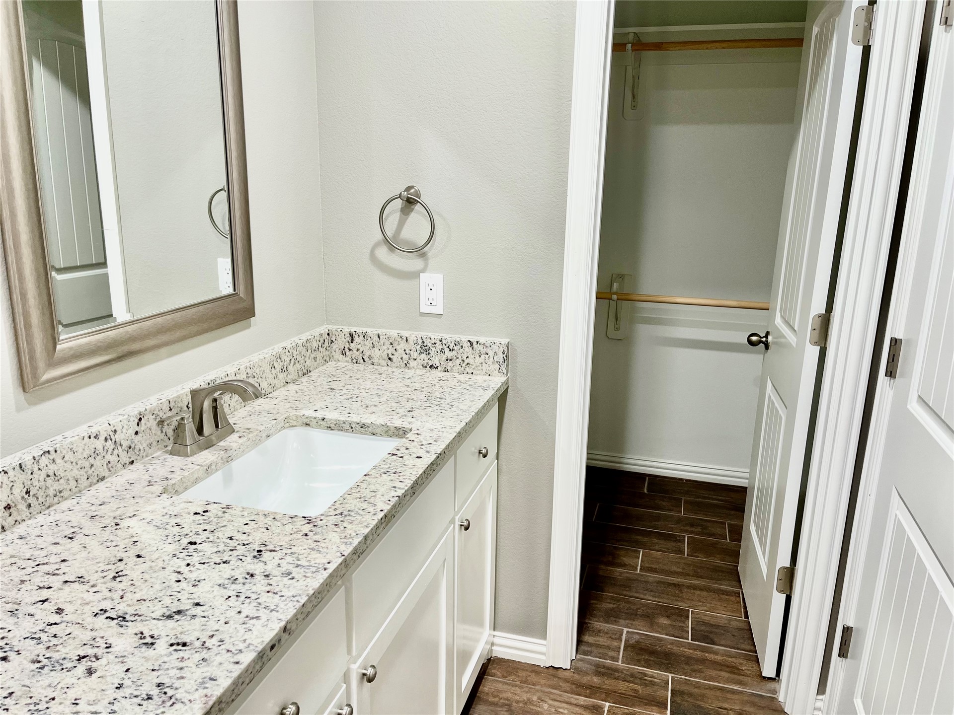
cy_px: 358
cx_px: 477
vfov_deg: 53.1
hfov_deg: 67.3
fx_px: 717
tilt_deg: -15.9
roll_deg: +0.2
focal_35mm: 26
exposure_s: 1/60
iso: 64
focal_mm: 5.1
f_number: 1.6
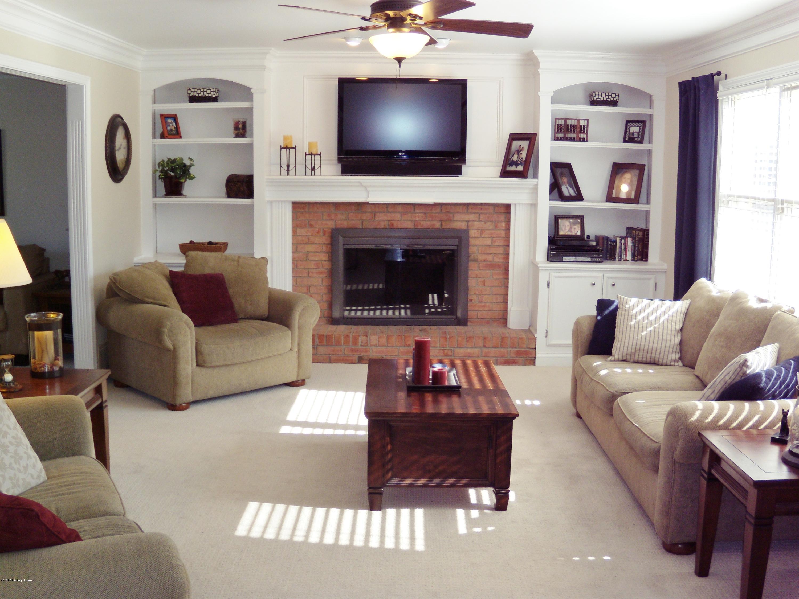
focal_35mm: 36
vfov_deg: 39.7
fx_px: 831
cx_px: 400
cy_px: 300
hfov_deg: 51.4
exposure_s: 1/60
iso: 100
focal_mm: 6.4
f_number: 3.6
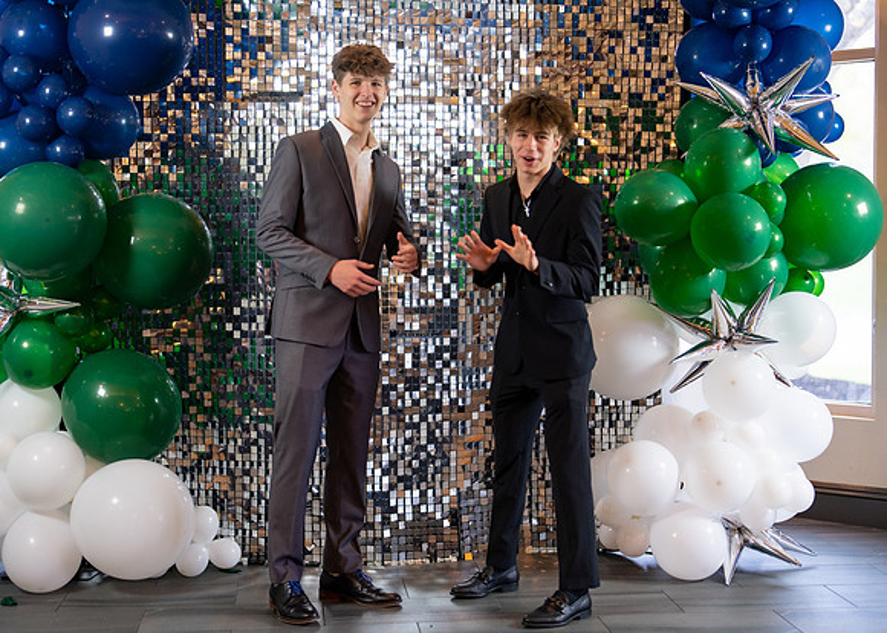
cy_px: 316
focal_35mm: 54
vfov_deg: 26.1
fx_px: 1366
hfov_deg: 36.0
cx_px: 444
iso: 800
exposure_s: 1/320
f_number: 1.2
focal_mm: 50
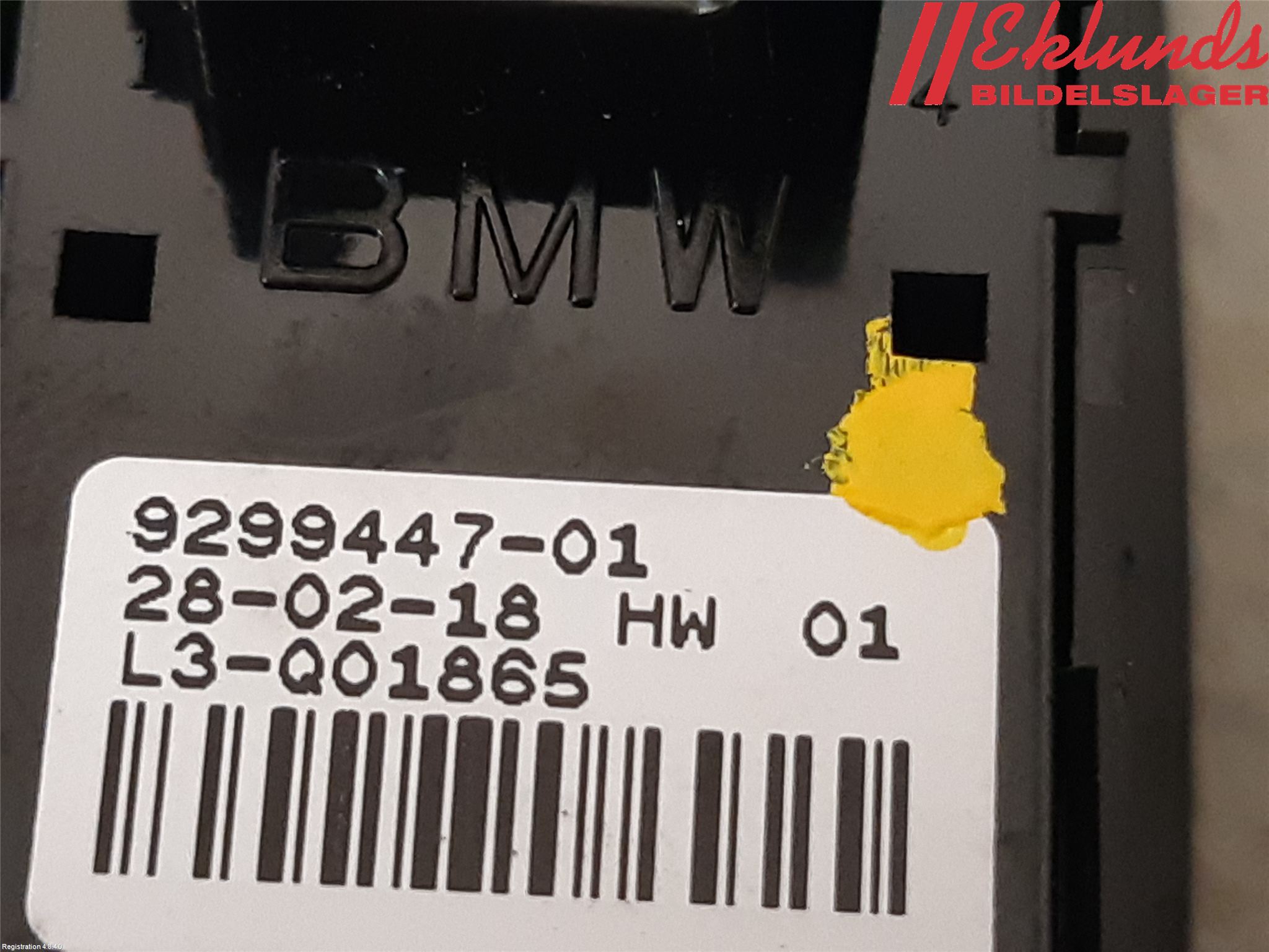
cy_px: 476
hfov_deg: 67.3
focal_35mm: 26
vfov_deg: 53.1
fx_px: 953
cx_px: 634
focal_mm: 3.93
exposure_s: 1/33
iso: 250
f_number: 1.7
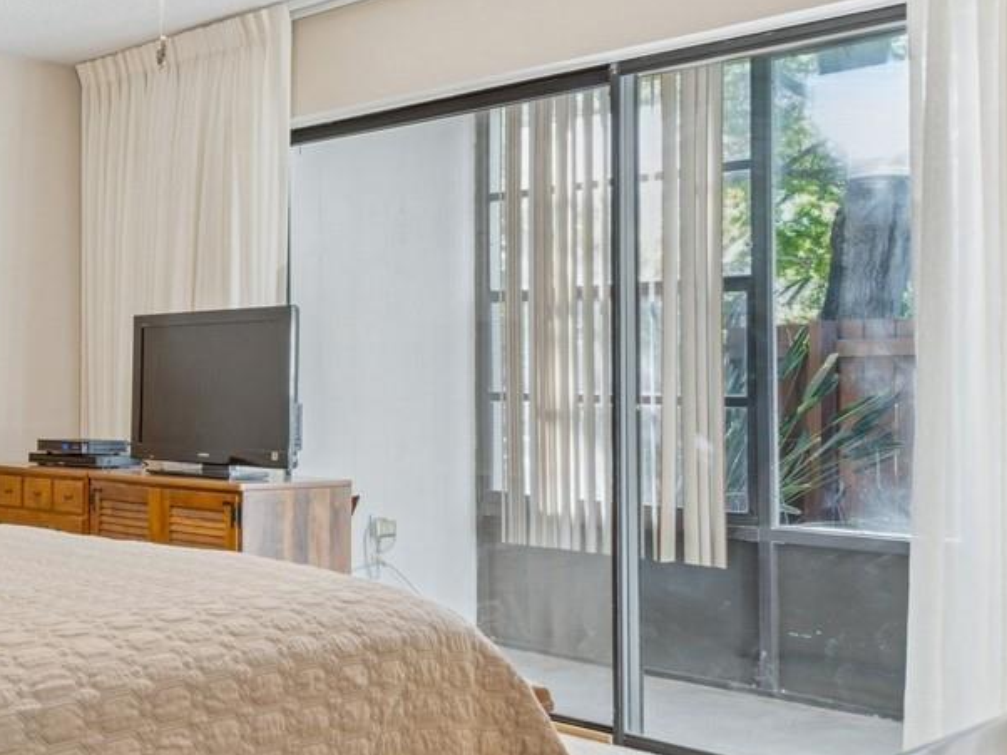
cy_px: 323
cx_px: 169
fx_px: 1338
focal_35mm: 46
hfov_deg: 39.3
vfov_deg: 31.5
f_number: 8
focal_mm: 12
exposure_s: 1/2
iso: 200
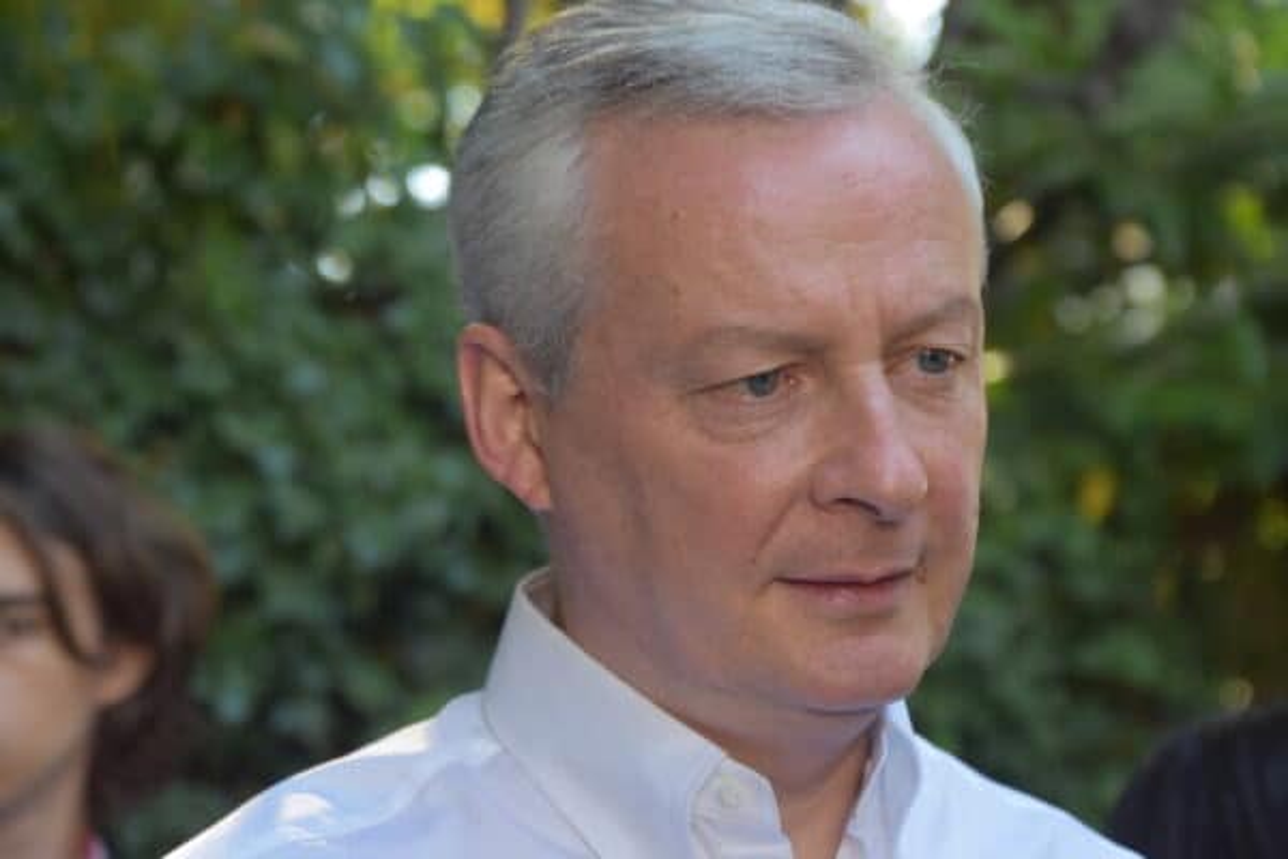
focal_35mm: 120
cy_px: 430
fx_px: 4293
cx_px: 644
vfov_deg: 11.4
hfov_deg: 17.1
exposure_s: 1/200
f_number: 5.3
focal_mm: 80
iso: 800
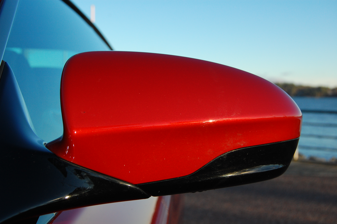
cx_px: 168
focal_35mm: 52
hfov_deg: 37.9
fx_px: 491
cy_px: 112
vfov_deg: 25.7
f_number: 8
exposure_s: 1/500
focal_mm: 35
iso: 400
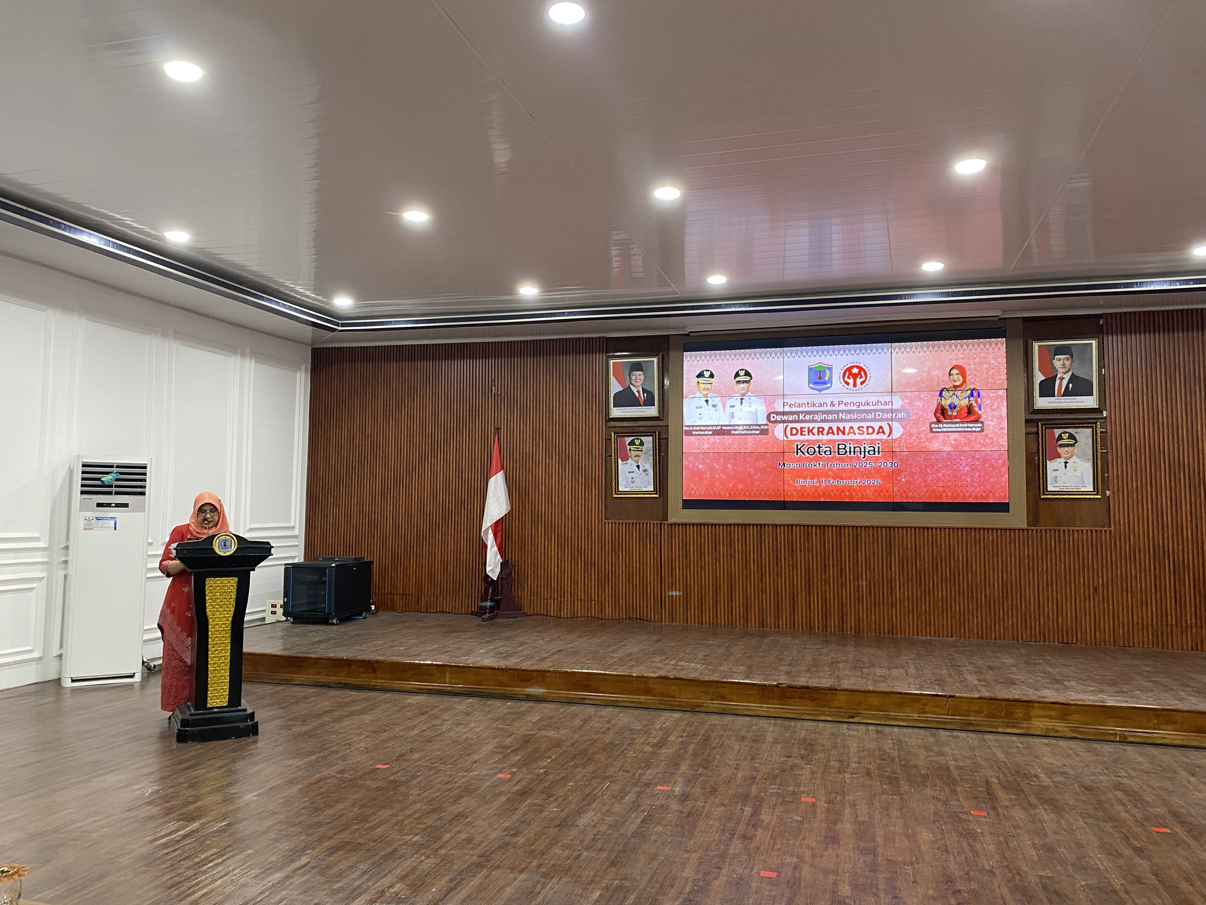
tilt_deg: +4.1
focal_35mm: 26
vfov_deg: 53.1
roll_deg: -0.6
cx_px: 603
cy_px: 452
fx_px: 906
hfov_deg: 67.3
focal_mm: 4.25
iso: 160
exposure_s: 1/50
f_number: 1.8
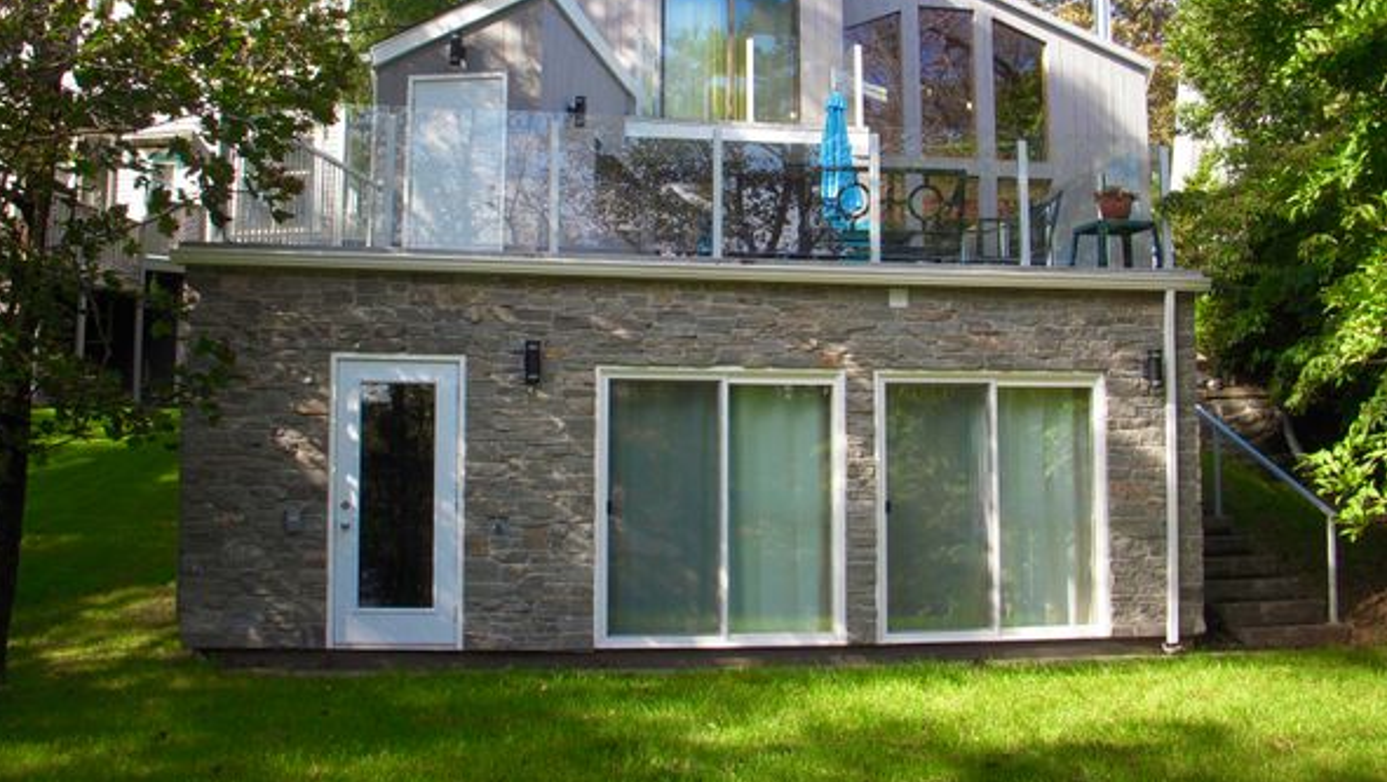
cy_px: 268
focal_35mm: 42
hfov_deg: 48.3
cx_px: 688
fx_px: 1545
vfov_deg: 28.2
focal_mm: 6.3
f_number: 3.3
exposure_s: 1/250
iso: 100
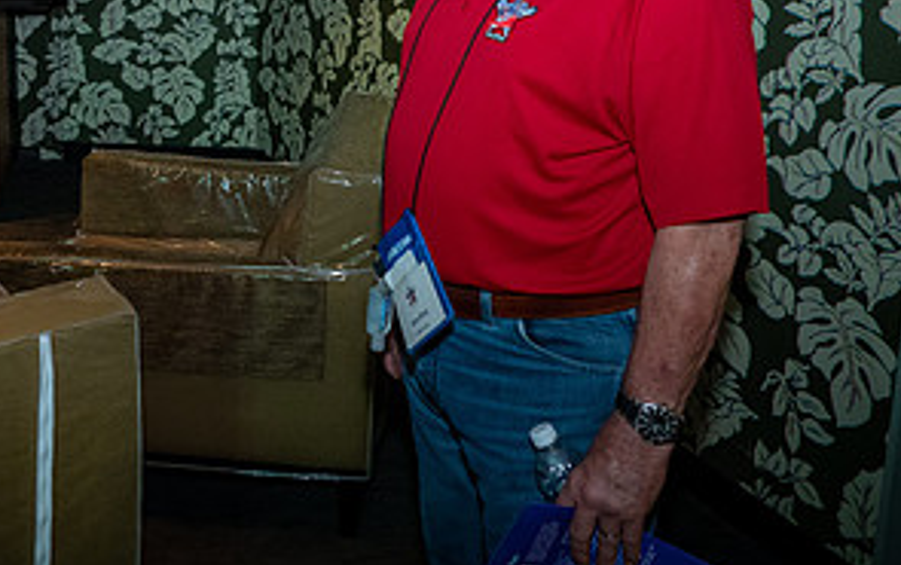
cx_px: 226
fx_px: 1180
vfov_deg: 25.9
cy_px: 40
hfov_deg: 40.6
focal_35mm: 48
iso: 12800
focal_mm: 24
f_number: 5.6
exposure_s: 1/50
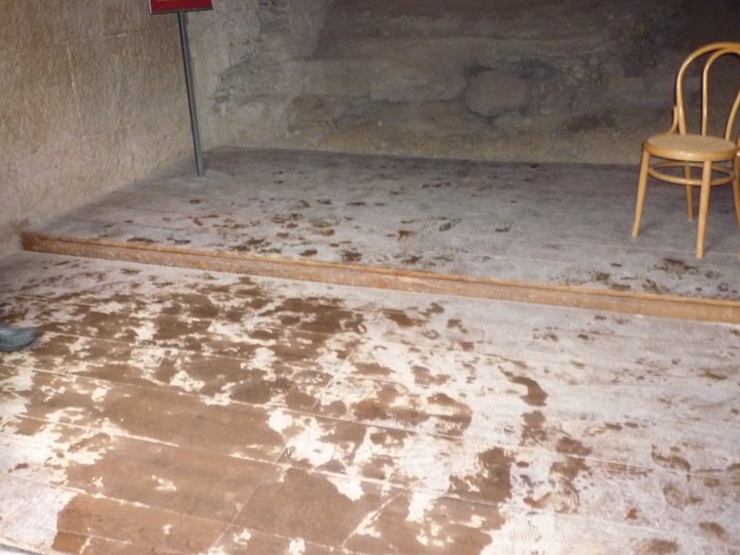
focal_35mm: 33
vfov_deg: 42.5
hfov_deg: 55.3
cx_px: 398
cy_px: 198
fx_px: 705
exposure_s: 1/30
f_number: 2.8
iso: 400
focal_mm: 4.4
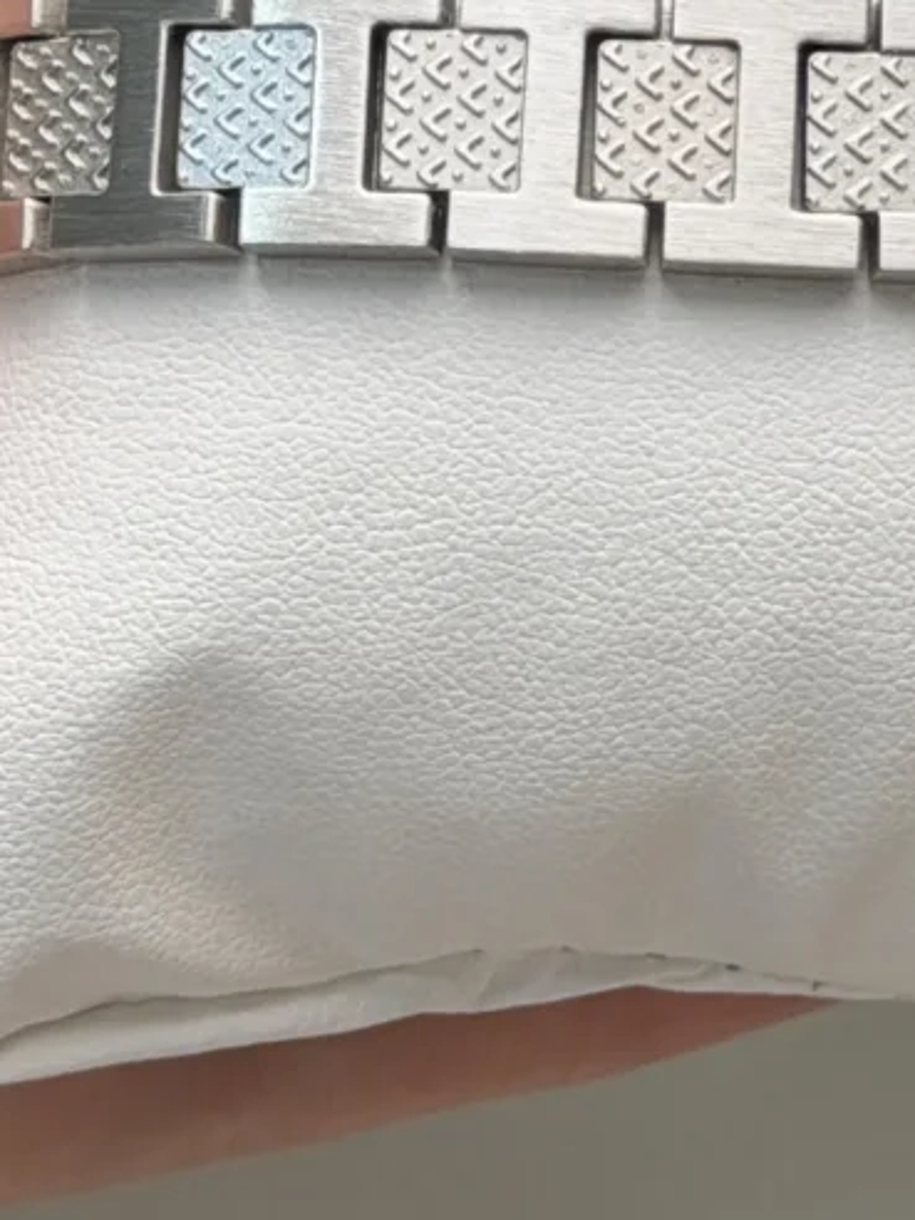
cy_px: 143
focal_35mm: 104
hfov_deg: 14.1
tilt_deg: -70.8
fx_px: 3665
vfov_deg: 18.6
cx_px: 754
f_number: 1.78
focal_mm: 6.76
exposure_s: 1/561
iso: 64
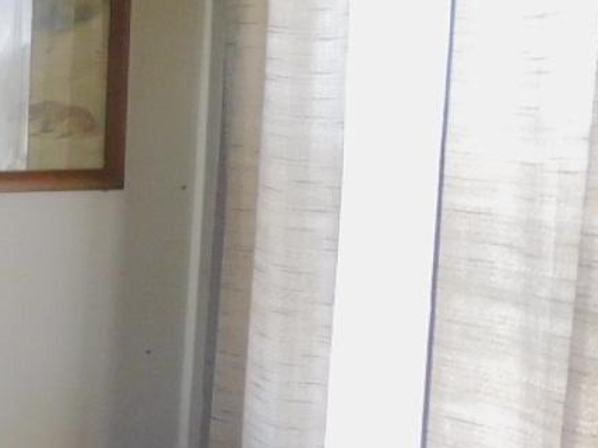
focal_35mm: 86
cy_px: 246
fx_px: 1486
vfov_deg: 17.2
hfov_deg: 18.1
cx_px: -472
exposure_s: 1/30
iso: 220
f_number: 3
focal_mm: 4
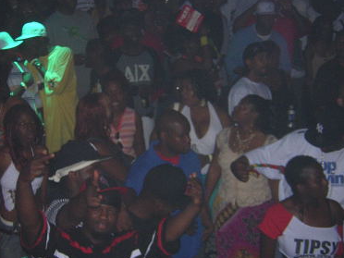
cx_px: 176
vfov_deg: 20.7
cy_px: 128
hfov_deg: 27.4
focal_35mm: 71
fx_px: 706
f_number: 3.5
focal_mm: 8.6
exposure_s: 1/60.1
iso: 400
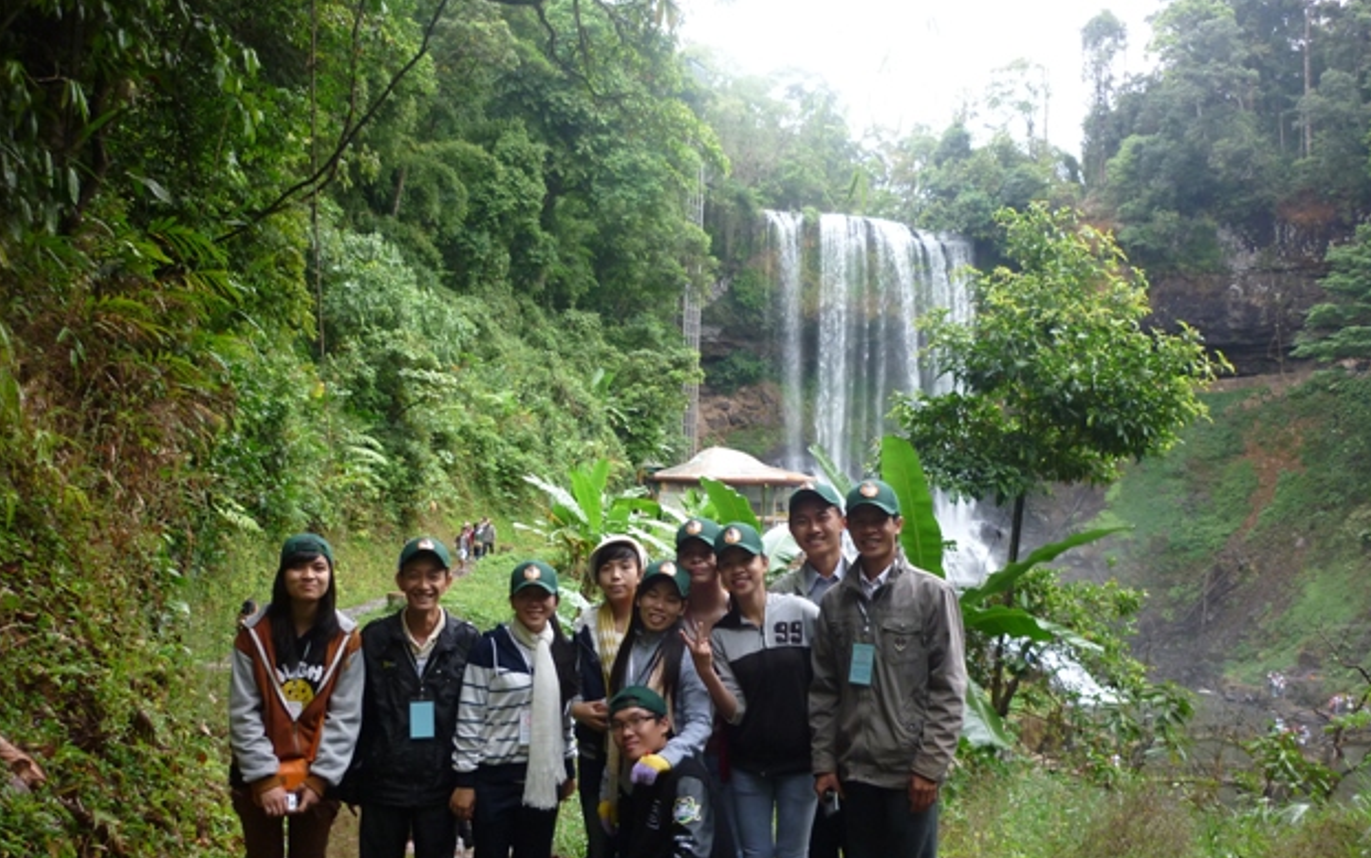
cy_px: 459
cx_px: 690
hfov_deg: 54.0
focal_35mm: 36
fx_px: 1345
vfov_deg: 35.3
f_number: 2.8
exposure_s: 1/100
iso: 160
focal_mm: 5.5
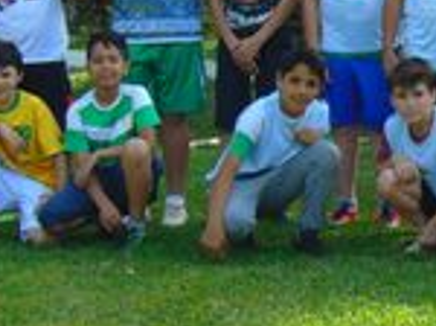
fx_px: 1346
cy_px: 99
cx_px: 491
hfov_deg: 17.7
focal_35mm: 107
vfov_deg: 13.8
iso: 80
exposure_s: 1/400
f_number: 3
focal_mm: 4.5
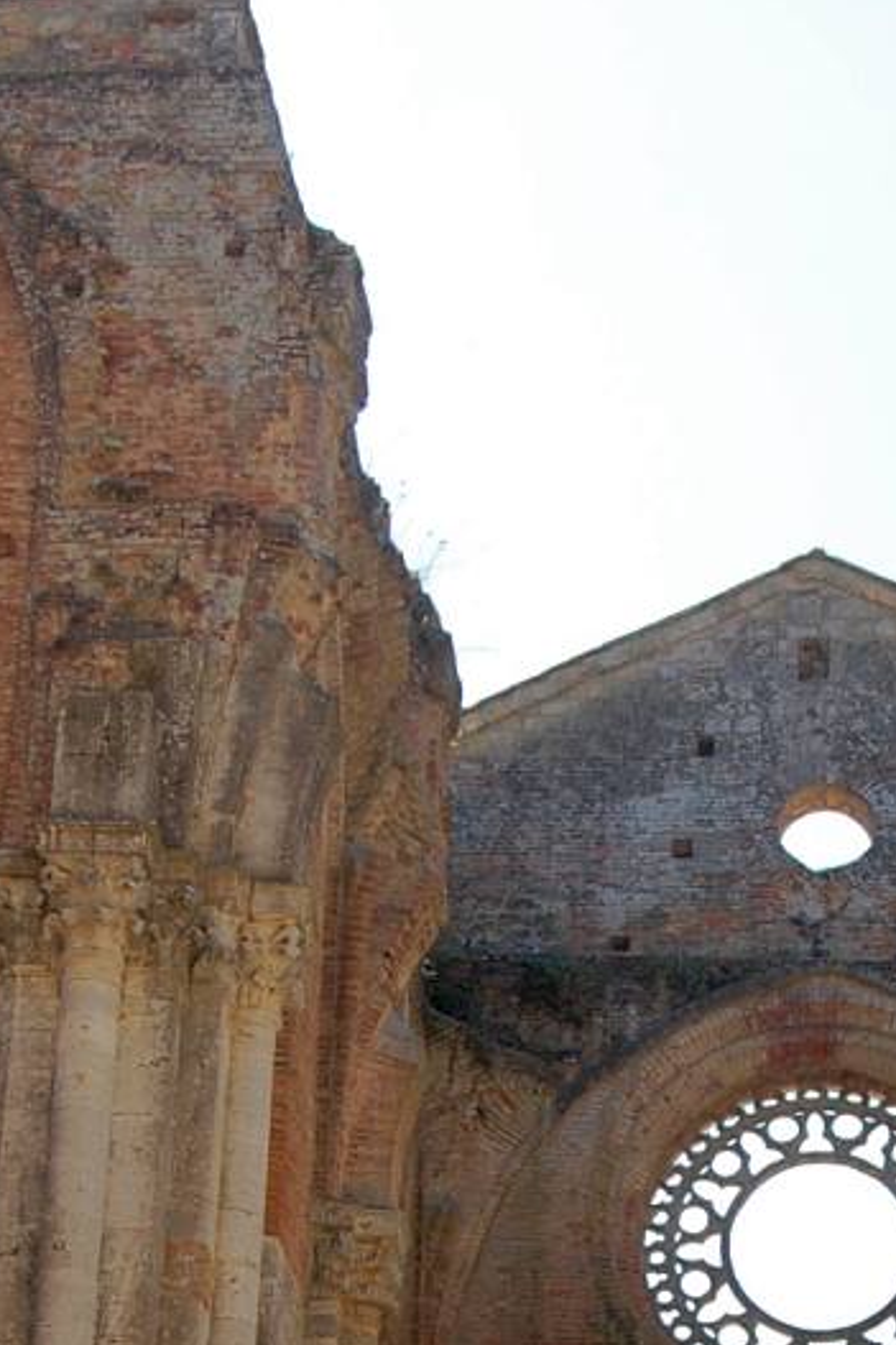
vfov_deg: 20.7
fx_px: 3586
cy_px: 1253
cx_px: 730
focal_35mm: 96
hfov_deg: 14.2
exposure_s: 1/200
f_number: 10
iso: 400
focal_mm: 34
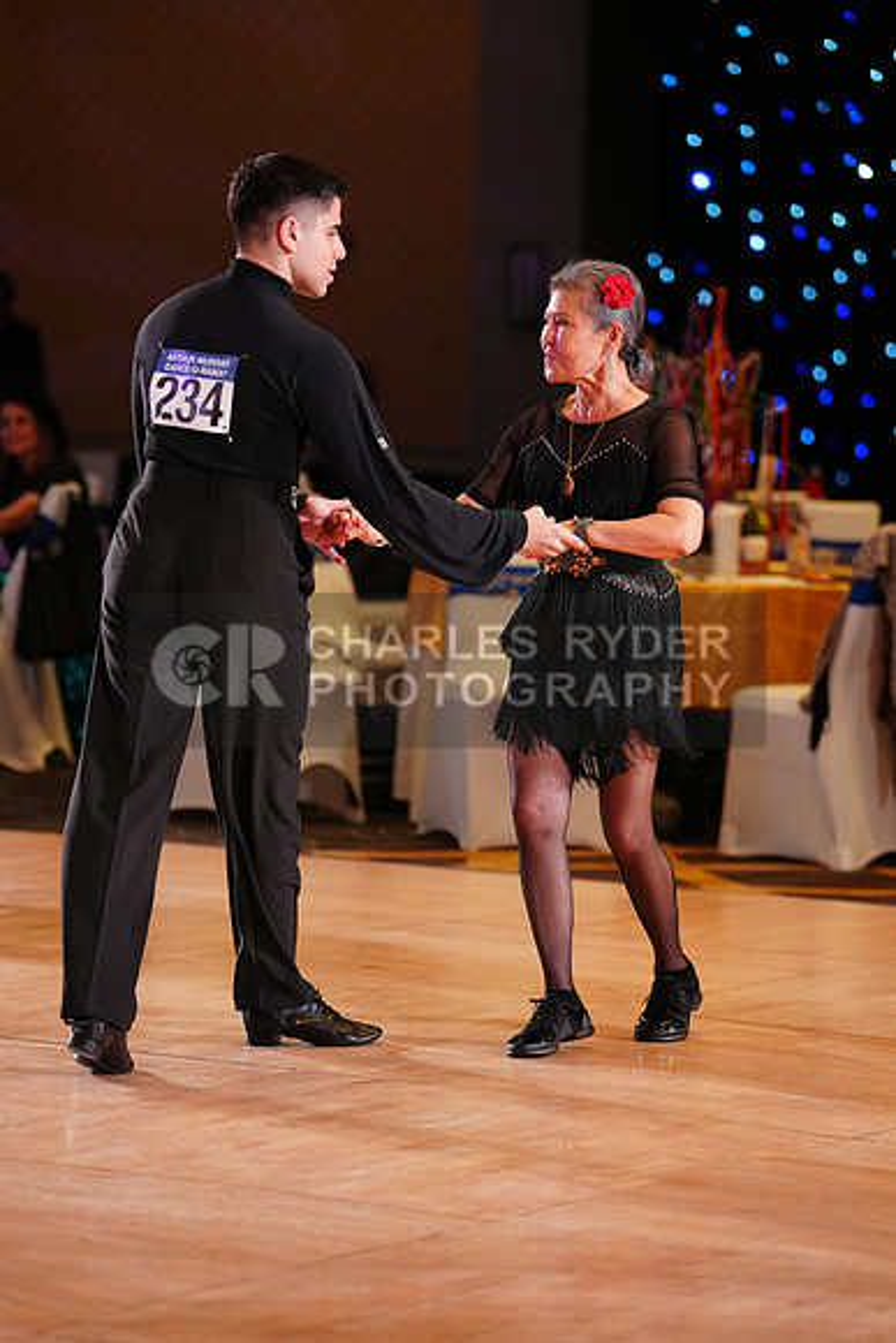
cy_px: 672
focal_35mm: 135
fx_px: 5037
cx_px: 448
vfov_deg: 15.2
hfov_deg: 10.2
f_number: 2.8
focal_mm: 135
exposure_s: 1/500
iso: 2000
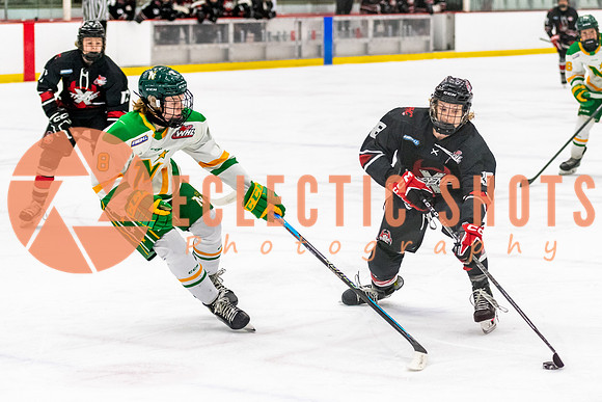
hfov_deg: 16.3
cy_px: 201
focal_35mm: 125
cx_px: 499
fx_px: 2084
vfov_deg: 11.0
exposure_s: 1/640
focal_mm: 75
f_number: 2.8
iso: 3200
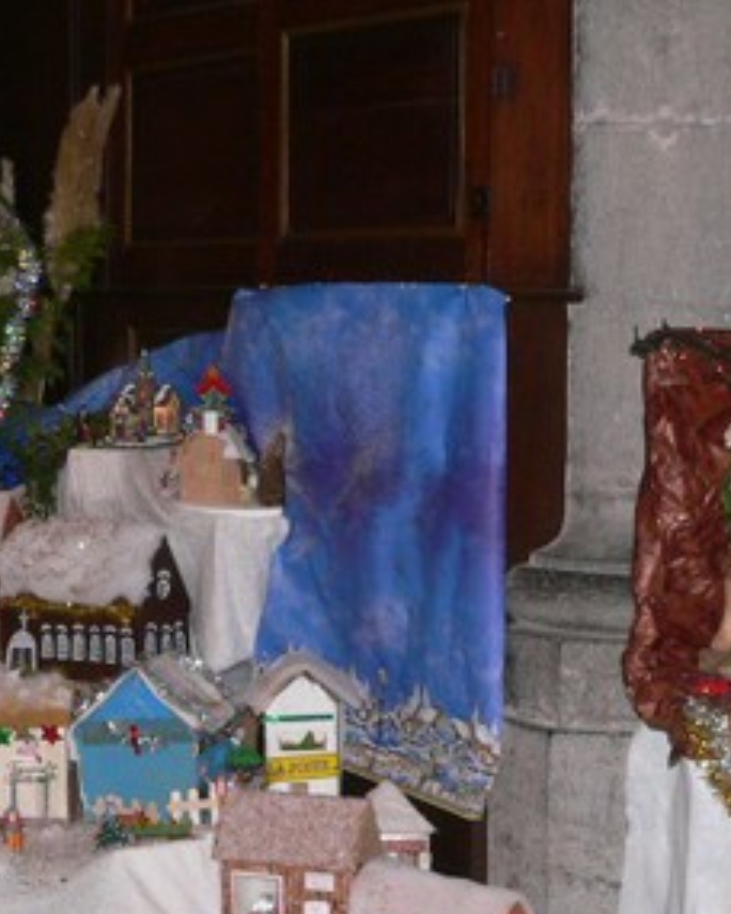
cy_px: 699
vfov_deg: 23.9
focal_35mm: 79
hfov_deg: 19.3
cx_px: 542
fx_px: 2136
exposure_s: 1/60
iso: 150
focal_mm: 6
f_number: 2.8
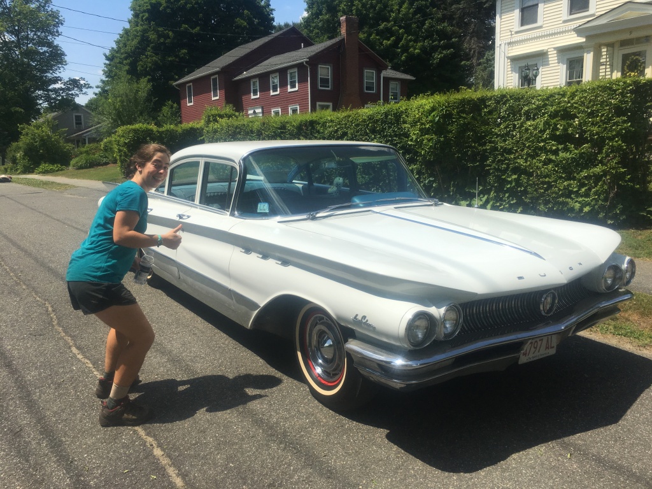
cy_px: 244
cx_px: 326
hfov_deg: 61.7
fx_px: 546
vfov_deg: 48.2
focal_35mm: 29
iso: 25
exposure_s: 1/2653
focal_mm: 4.15
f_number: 2.2
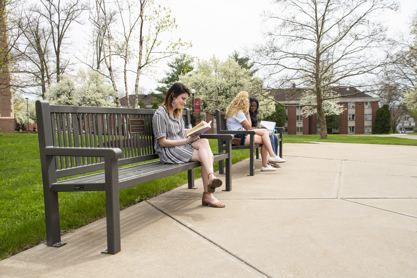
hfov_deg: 53.1
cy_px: 139
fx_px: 417
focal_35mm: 36
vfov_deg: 36.9
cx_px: 208
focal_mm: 24
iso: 500
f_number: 10
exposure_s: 1/400
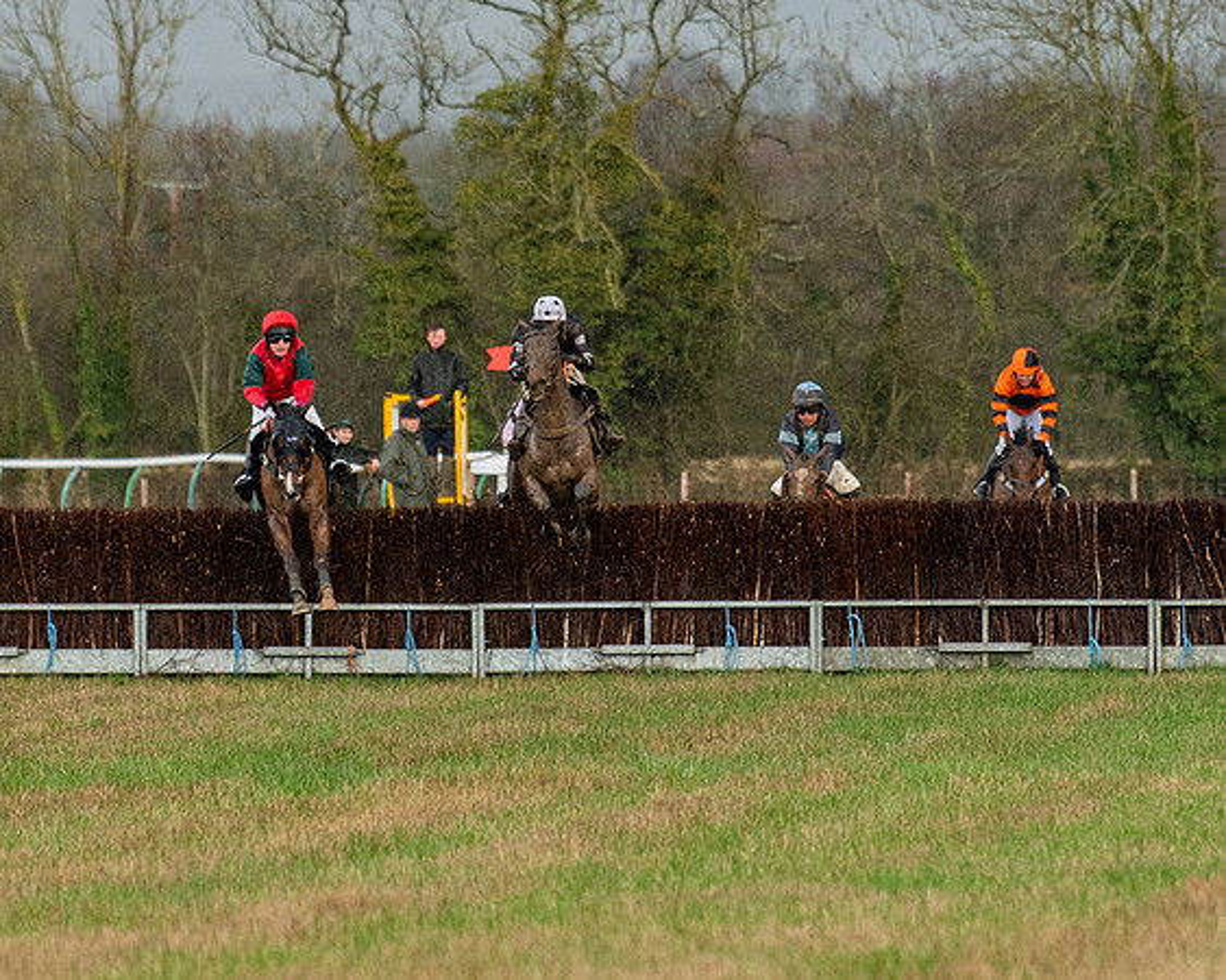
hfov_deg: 3.5
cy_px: 401
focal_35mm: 557
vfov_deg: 2.8
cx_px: 584
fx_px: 20202
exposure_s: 1/2500
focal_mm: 200
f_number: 4
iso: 800
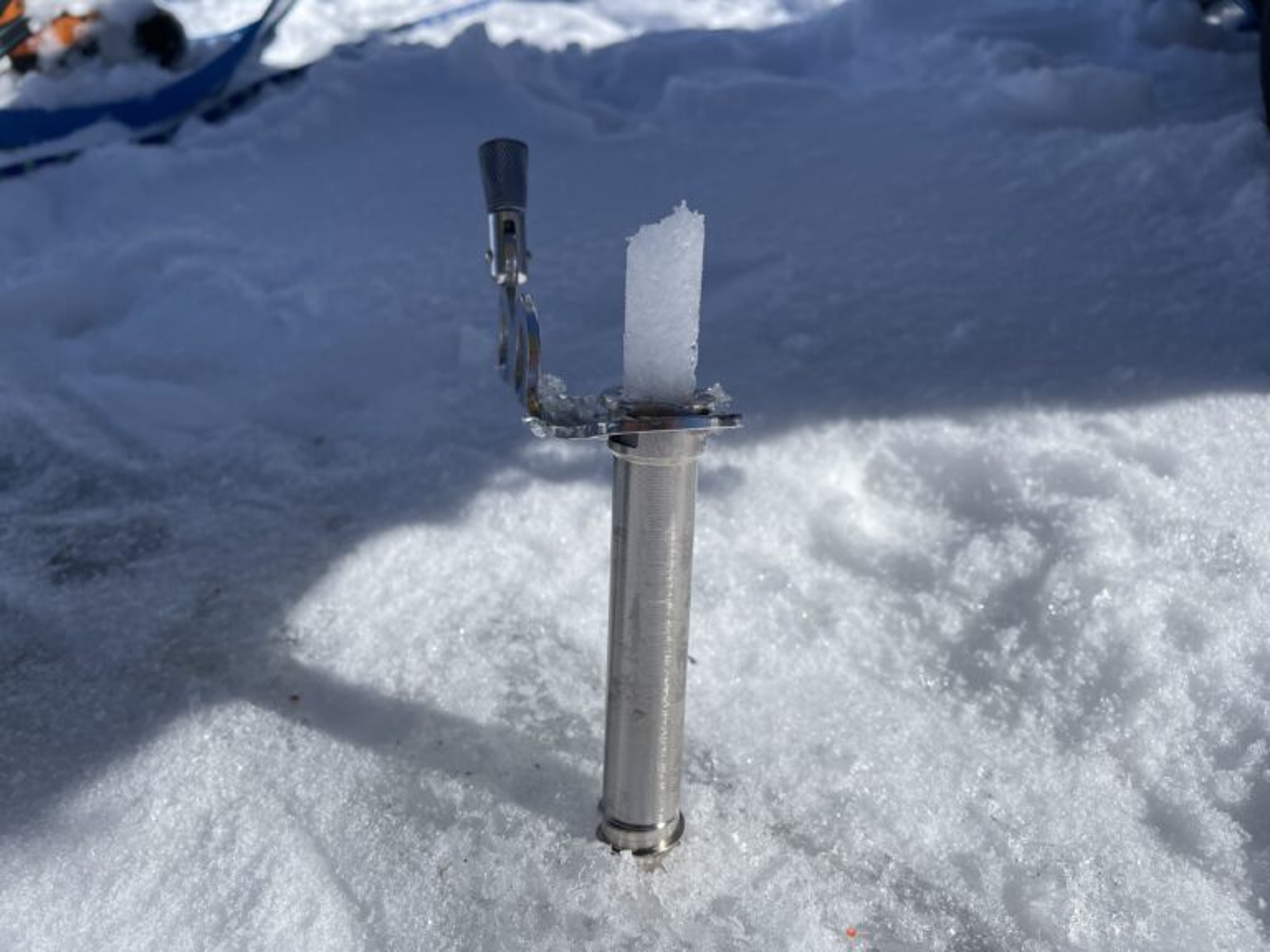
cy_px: 476
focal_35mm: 26
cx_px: 635
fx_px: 954
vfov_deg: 53.1
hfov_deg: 67.3
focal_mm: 4.2
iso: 32
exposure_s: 1/9804
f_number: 1.6
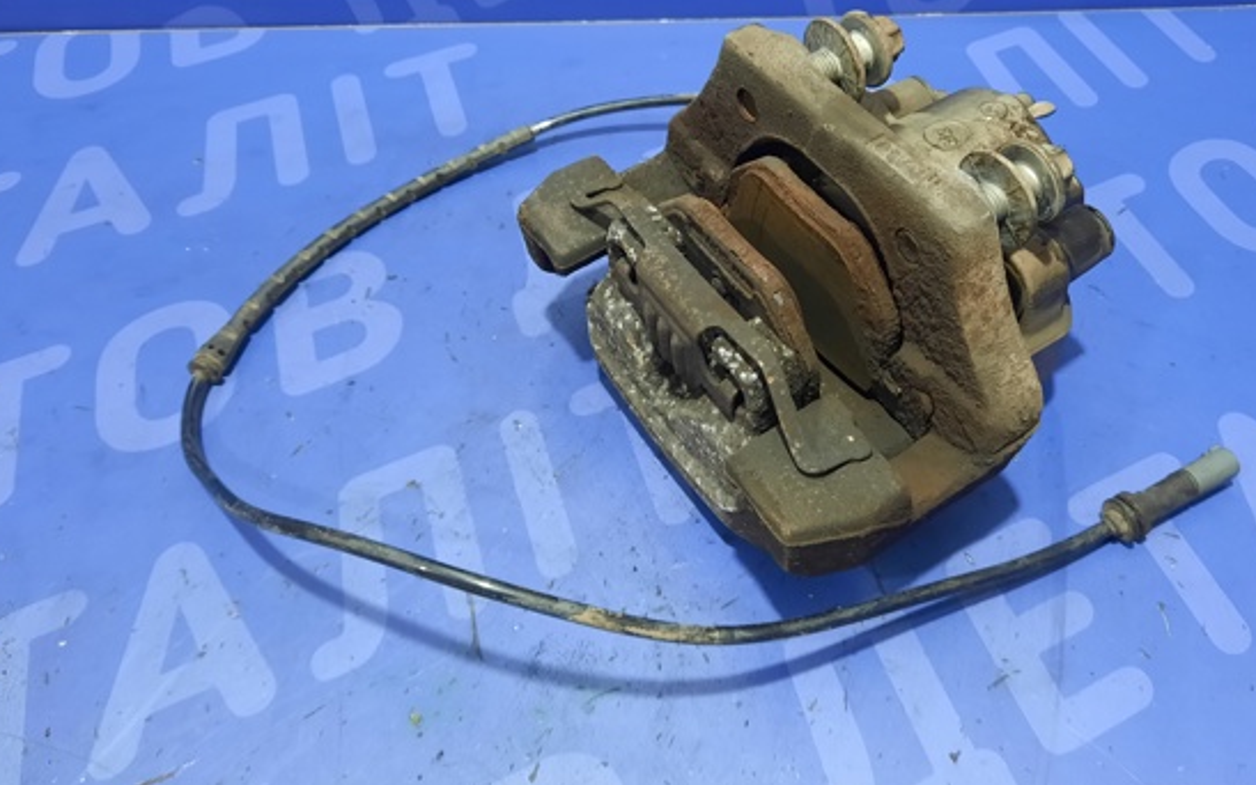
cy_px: 324
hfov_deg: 61.1
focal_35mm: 31
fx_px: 1061
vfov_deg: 40.5
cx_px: 700
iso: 400
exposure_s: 1/25
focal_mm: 4.6
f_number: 2
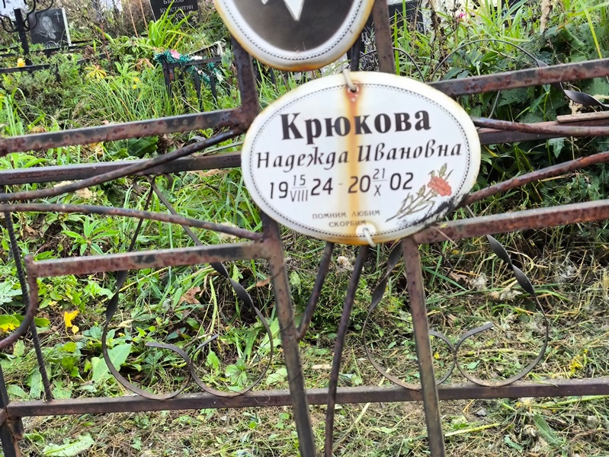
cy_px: 228
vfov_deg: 29.1
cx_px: 304
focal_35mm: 50
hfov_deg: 38.2
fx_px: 880
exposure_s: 1/145
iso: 50
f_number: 1.7
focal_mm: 4.71
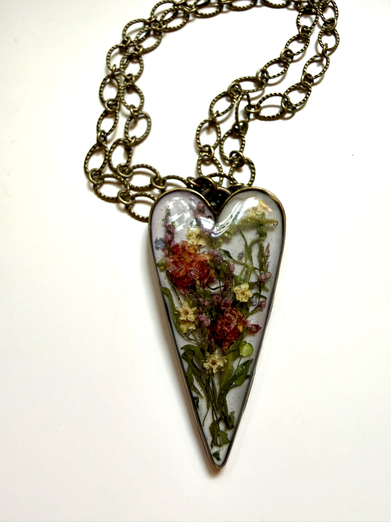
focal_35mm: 24
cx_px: 196
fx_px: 361
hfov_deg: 56.8
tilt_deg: -68.0
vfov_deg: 71.6
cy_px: 261
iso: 80
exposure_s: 1/99
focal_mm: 2.22
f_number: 2.2
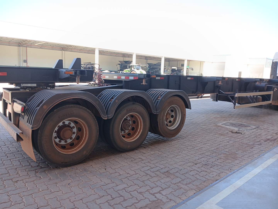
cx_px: 139
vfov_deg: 53.1
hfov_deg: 67.3
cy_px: 104
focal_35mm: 26
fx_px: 209
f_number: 1.8
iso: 23
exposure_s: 1/50
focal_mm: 3.98
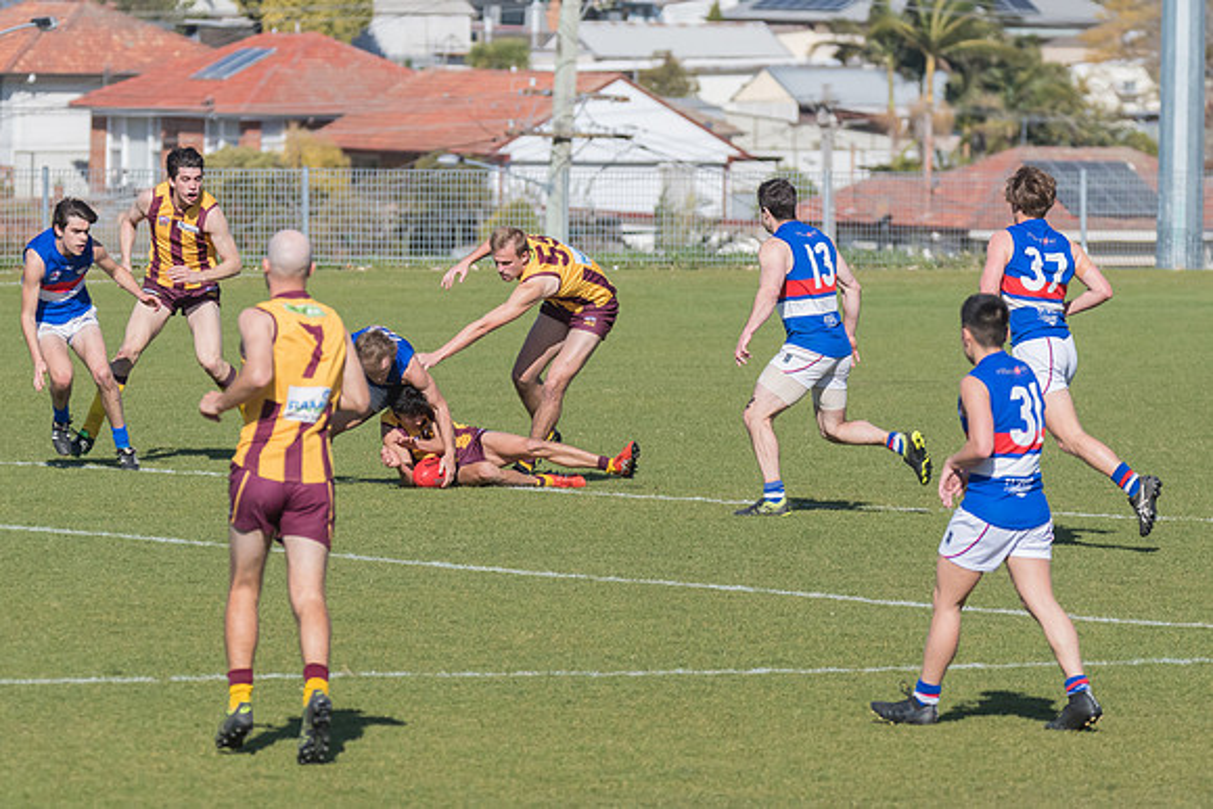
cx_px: 577
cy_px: 385
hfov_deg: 4.8
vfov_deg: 3.2
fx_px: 14536
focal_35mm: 431
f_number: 8
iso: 800
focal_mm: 260
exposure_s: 1/4000
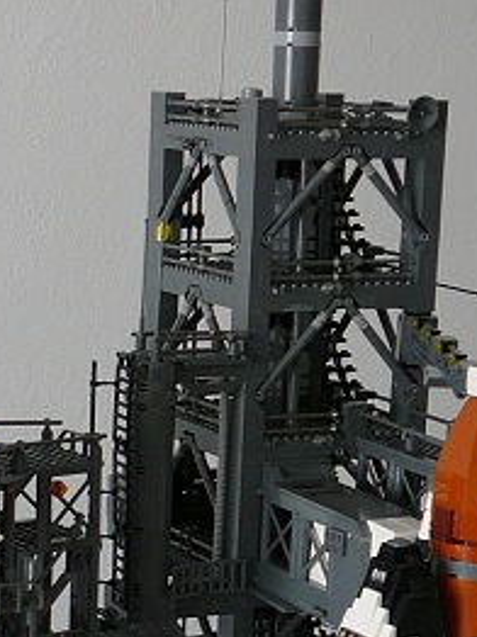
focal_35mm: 107
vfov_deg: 17.8
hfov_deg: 13.6
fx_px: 1969
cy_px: 676
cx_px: -2
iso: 100
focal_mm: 5.2
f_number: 2.8
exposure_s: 1/60
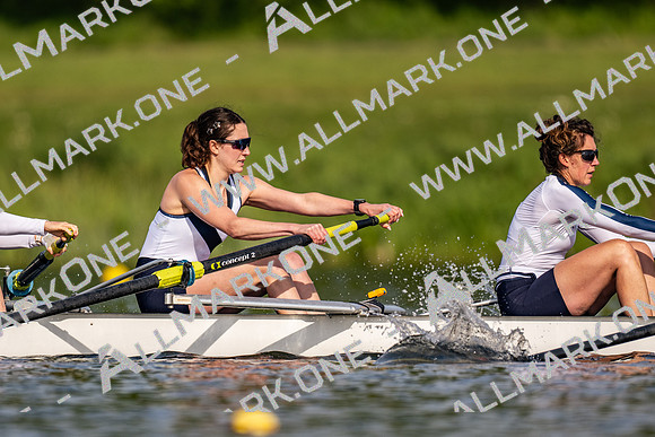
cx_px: 328
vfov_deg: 1.5
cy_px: 218
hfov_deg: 2.3
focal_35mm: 900
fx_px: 16386
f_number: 4
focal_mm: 600
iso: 220
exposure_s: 1/2500
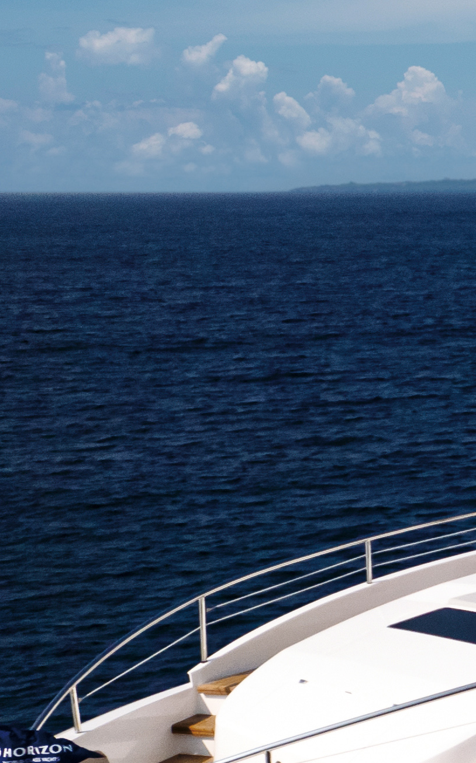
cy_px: 573
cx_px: 1250
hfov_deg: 11.0
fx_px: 1952
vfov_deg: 21.9
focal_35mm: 94
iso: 110
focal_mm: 8.38
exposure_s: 1/640
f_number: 2.8
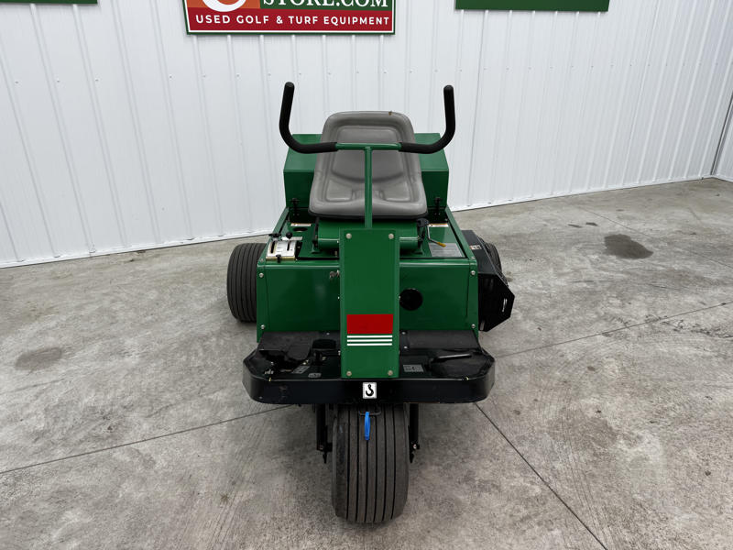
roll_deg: -0.4
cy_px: 275
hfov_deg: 71.6
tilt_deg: -26.0
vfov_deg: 56.8
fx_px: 508
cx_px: 366
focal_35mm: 24
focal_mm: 6.76
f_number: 1.78
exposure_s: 1/120
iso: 64
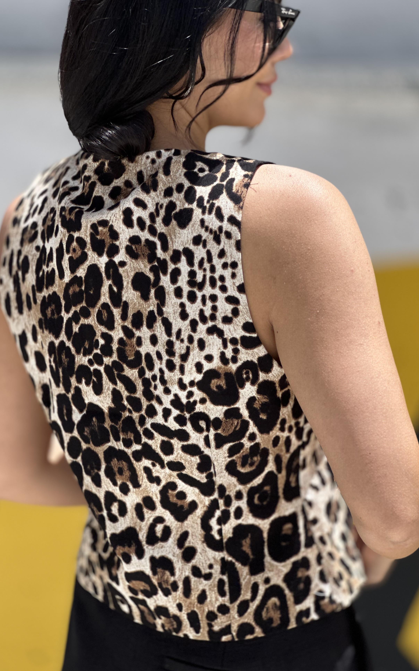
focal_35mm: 85
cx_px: 171
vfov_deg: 24.4
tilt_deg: -12.5
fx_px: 1553
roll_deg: +0.2
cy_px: 325
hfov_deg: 15.4
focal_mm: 9
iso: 32
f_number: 2.8
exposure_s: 1/326
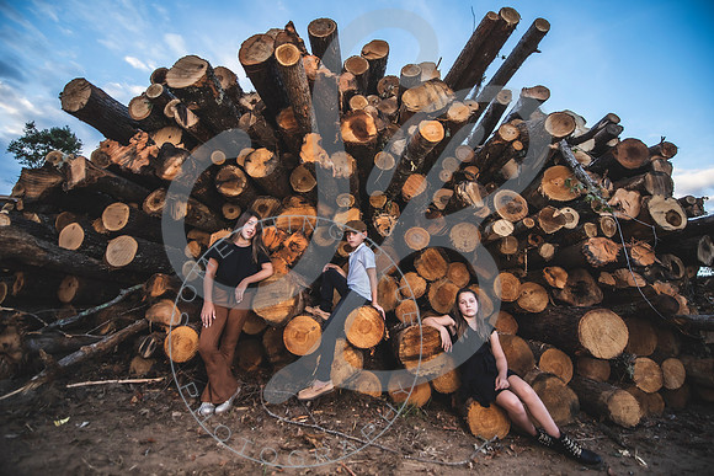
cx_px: 357
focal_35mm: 14
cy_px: 238
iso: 100
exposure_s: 1/250
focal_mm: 14
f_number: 2.8
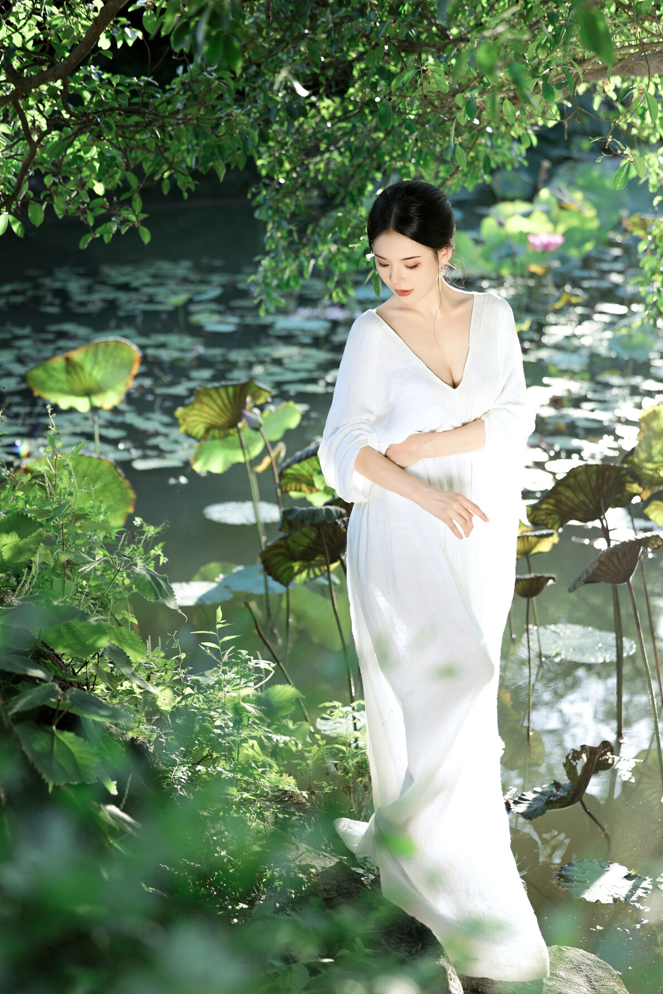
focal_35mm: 70
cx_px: 335
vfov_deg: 28.8
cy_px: 496
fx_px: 1933
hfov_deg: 19.5
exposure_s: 1/400
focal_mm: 70
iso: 160
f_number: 3.2
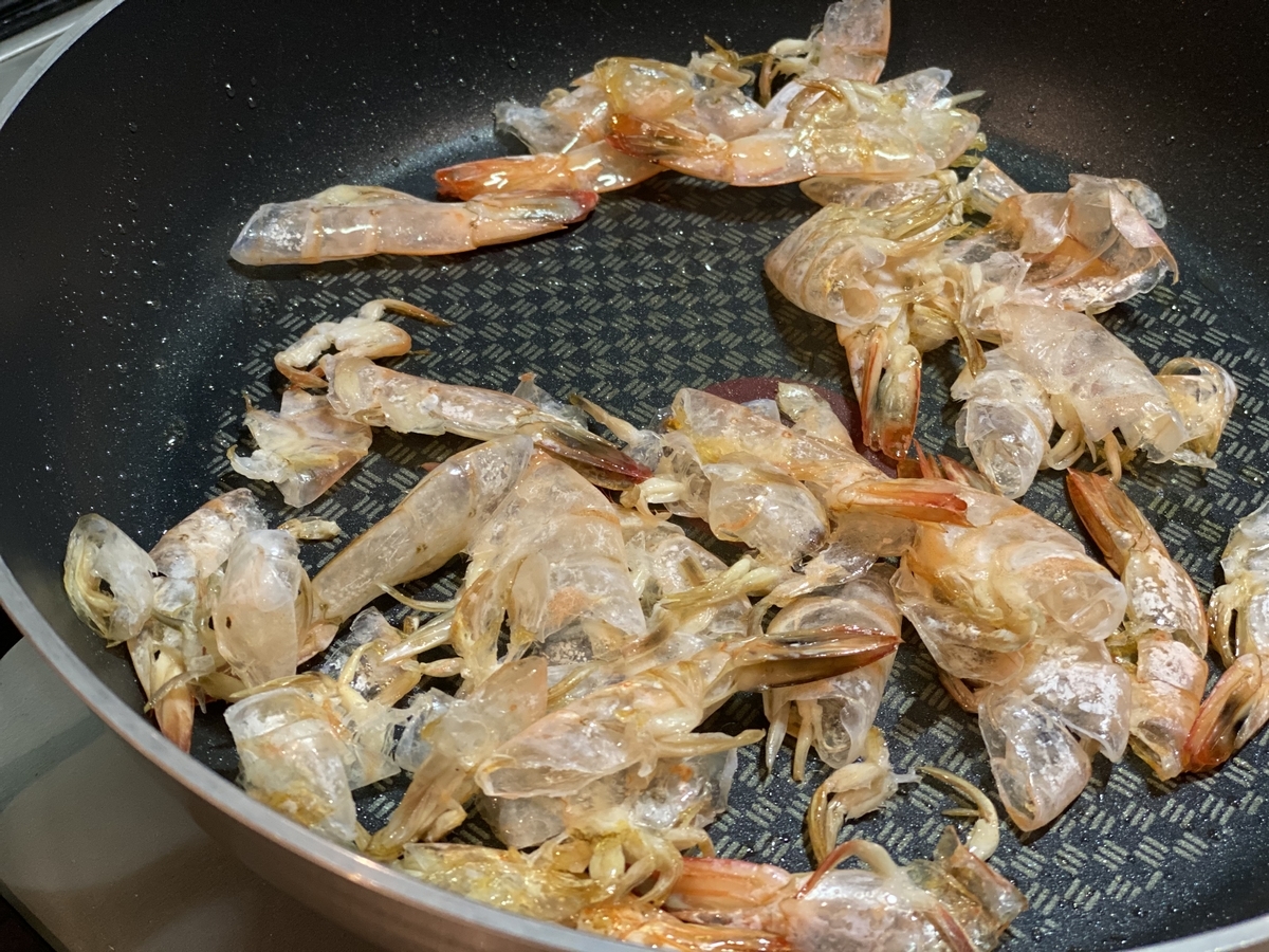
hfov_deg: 36.8
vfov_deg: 28.0
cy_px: 476
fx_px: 1906
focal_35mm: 52
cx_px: 634
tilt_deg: -45.4
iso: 320
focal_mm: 6
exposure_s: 1/33
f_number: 2
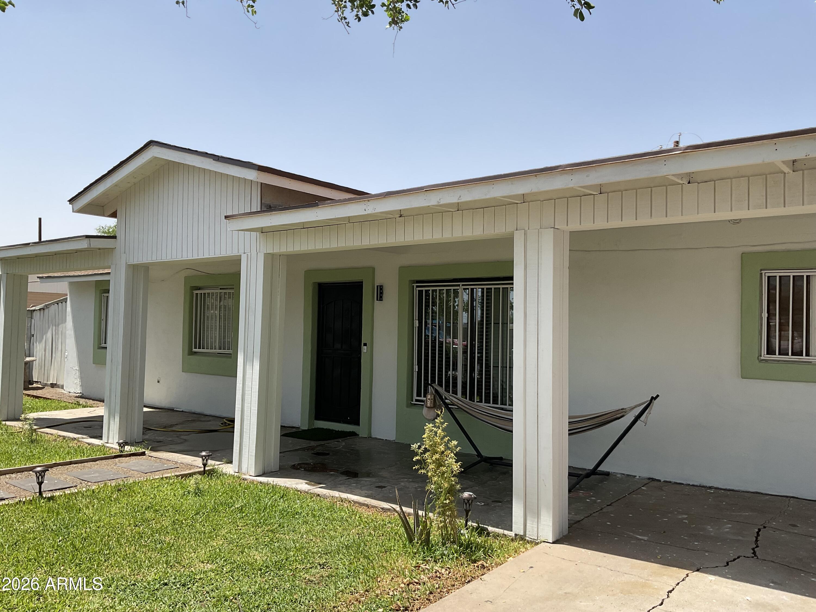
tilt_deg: +0.8
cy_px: 306
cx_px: 408
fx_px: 684
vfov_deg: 48.2
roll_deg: -2.0
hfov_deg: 61.7
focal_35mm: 29
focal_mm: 3
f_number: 1.8
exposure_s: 1/1912
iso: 16
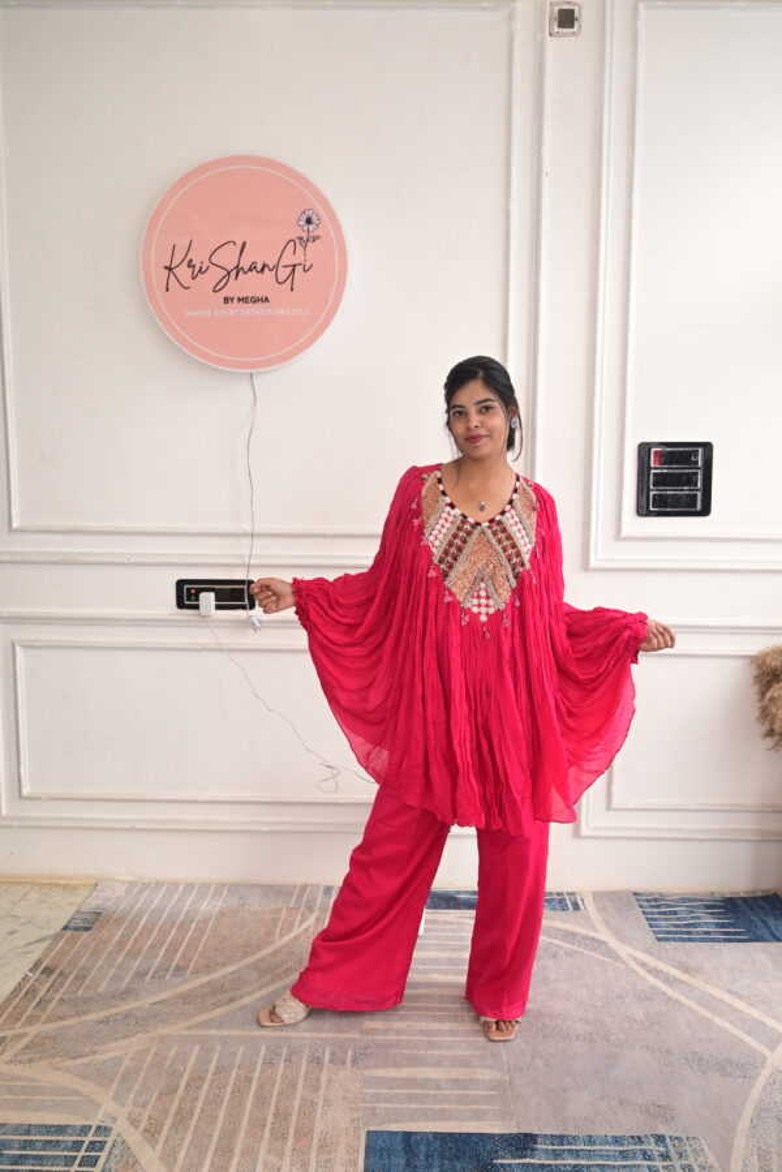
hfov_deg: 45.0
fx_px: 944
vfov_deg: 63.6
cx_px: 391
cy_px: 586
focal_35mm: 29
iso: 640
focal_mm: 29
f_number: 6.3
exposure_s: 1/250
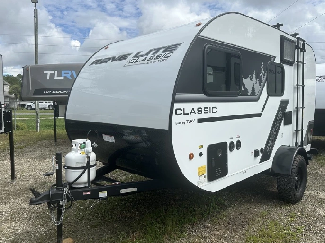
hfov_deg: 63.5
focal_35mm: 28
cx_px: 162
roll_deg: +0.3
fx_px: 263
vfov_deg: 49.7
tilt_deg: -1.7
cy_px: 114
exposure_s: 1/6211
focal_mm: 6.86
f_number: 1.78
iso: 80
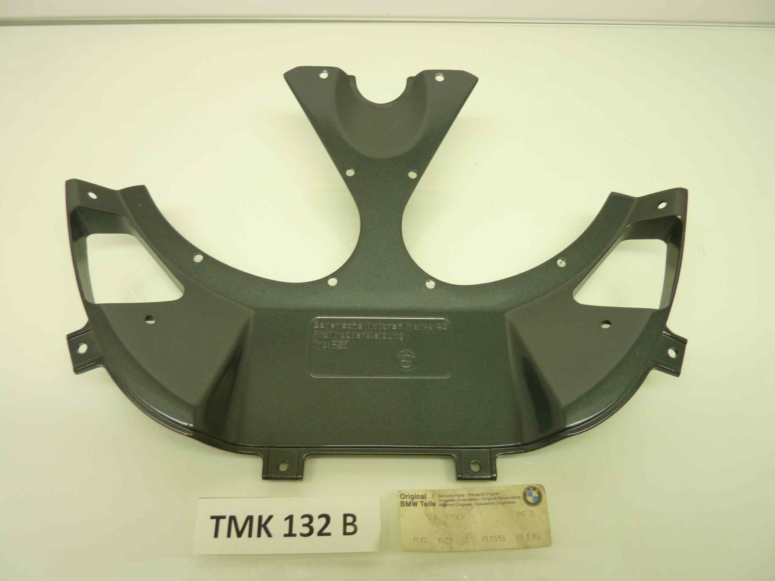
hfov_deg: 69.4
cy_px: 290
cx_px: 388
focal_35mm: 25
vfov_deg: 54.9
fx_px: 560
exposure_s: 1/25
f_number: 3.3
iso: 80
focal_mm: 4.1
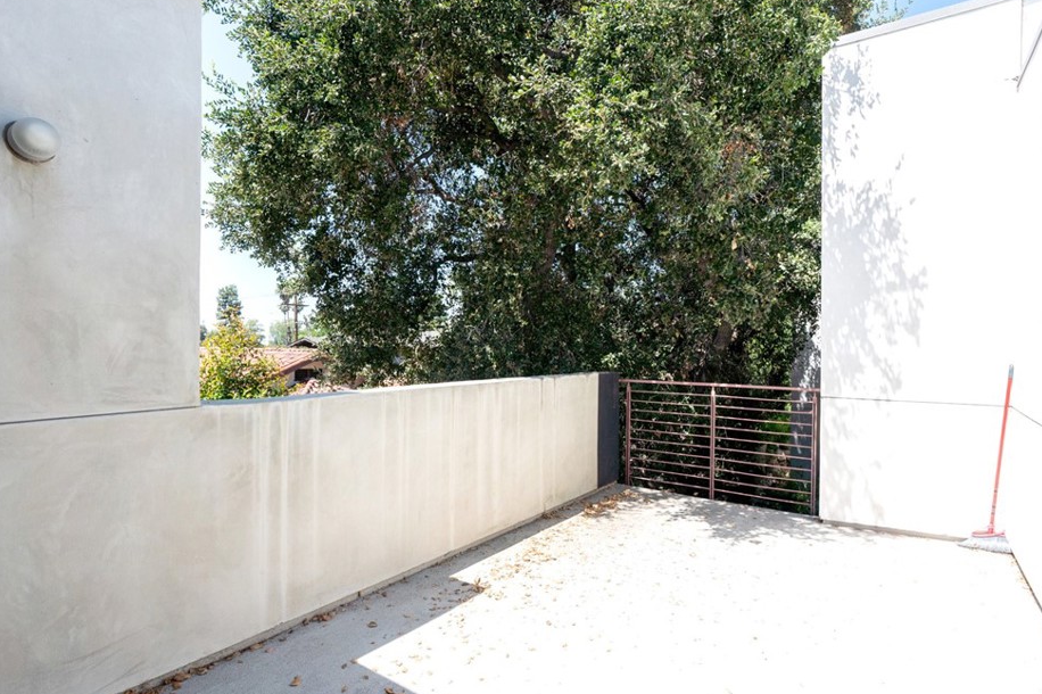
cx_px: 523
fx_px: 550
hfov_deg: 86.9
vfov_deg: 64.5
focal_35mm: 19
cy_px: 353
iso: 125
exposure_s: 1/800
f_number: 8
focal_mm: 17
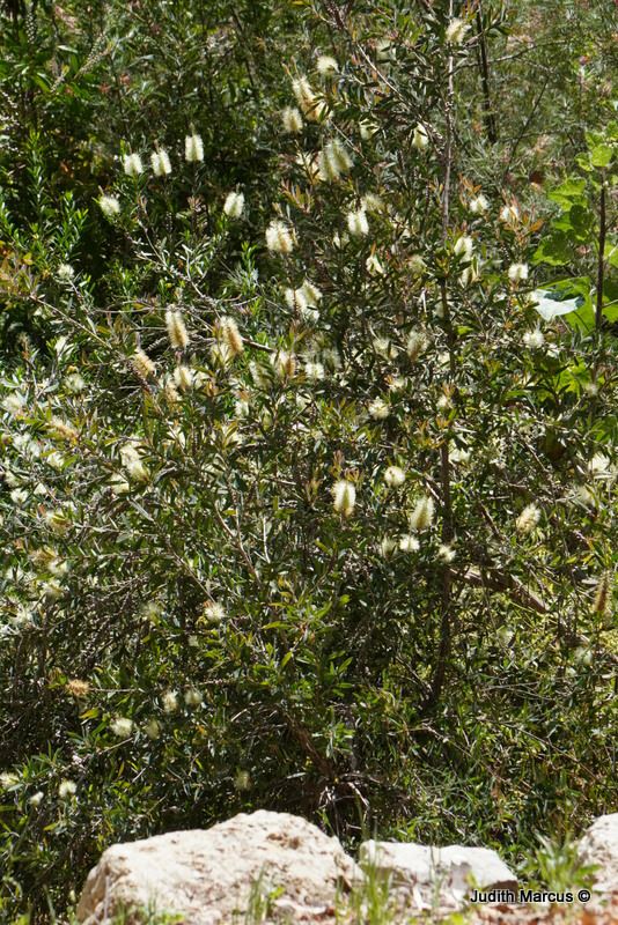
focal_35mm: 334
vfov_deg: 6.2
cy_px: 462
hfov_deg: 4.1
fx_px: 8605
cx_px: 309
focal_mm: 223
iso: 800
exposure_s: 1/500
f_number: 11
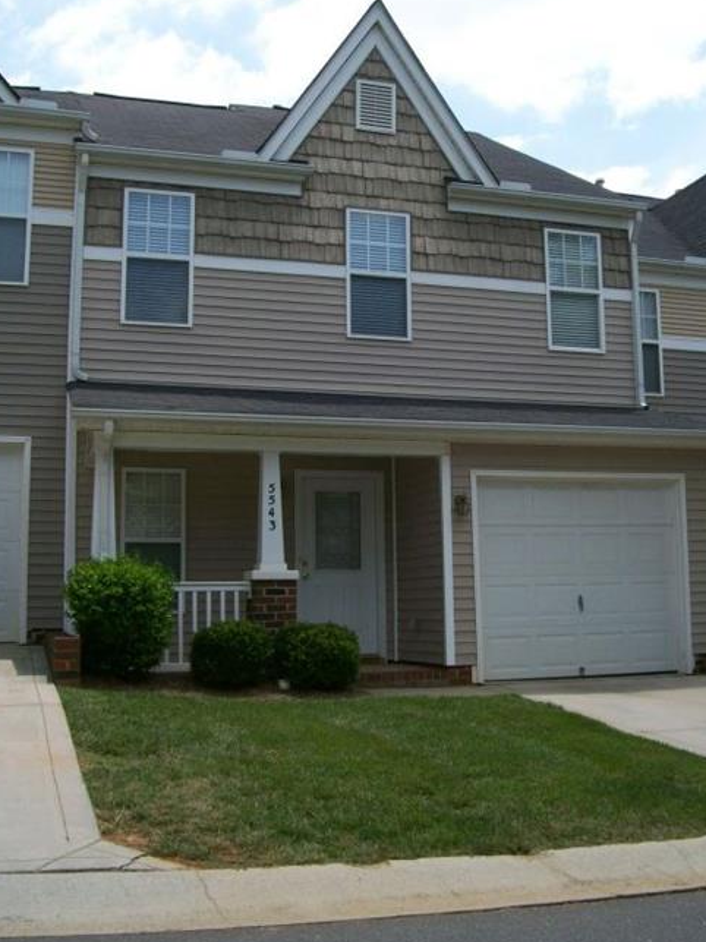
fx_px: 1170
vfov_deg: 43.9
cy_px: 470
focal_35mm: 43
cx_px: 406
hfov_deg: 33.5
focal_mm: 6
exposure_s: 1/449
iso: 80
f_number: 4.8
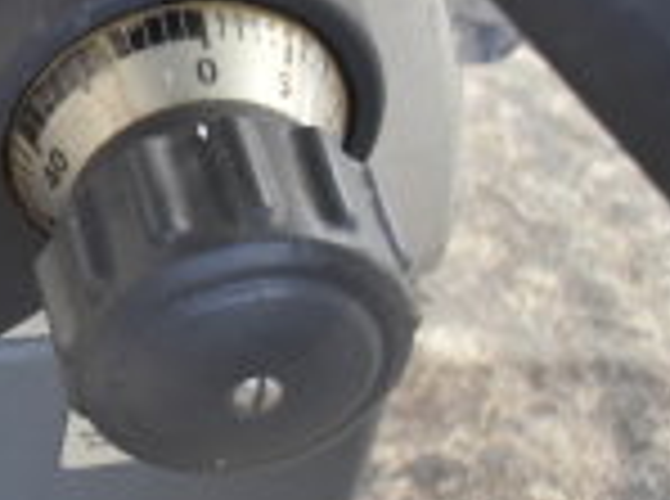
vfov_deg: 9.2
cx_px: -661
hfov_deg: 11.2
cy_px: 331
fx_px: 3089
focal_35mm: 160
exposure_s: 1/40
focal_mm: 27
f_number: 4
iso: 800
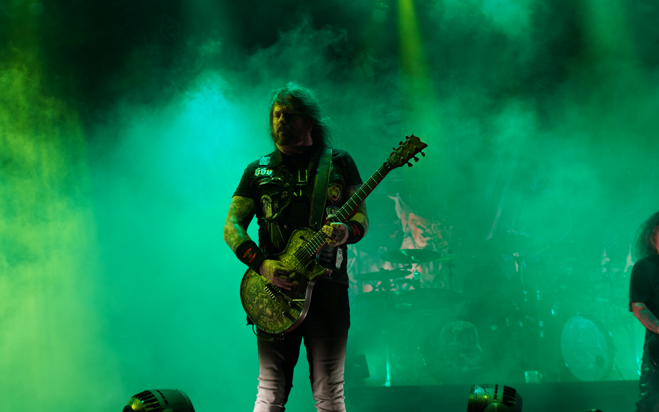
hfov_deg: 32.5
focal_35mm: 63
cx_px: 325
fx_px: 1131
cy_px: 219
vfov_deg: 20.6
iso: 250
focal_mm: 48
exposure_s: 1/100
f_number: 4
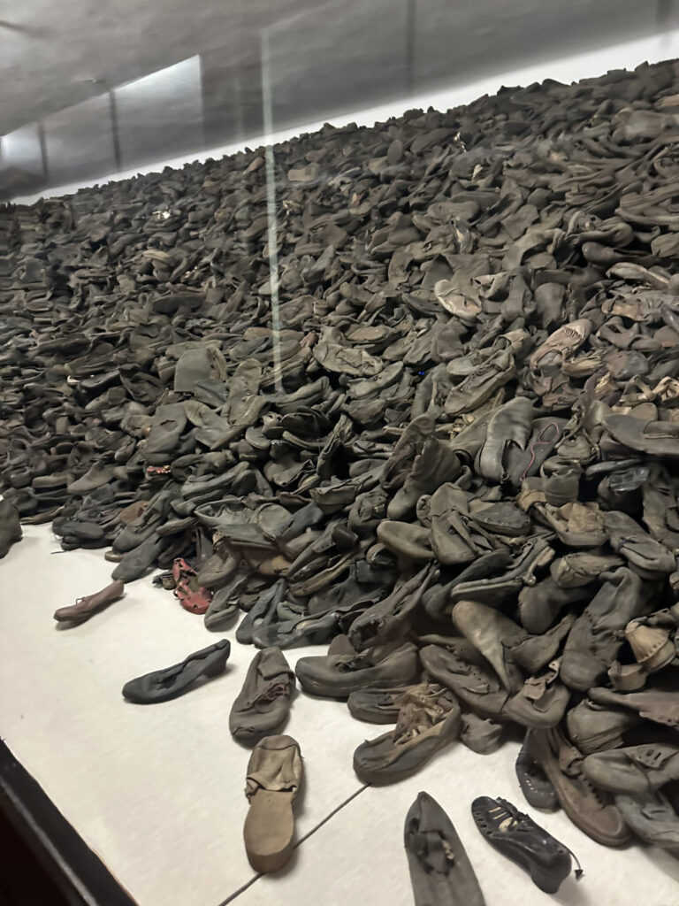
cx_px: 340
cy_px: 453
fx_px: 628
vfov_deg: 71.6
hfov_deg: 56.8
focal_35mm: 24
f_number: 1.8
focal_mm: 6.9
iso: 1000
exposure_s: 1/40
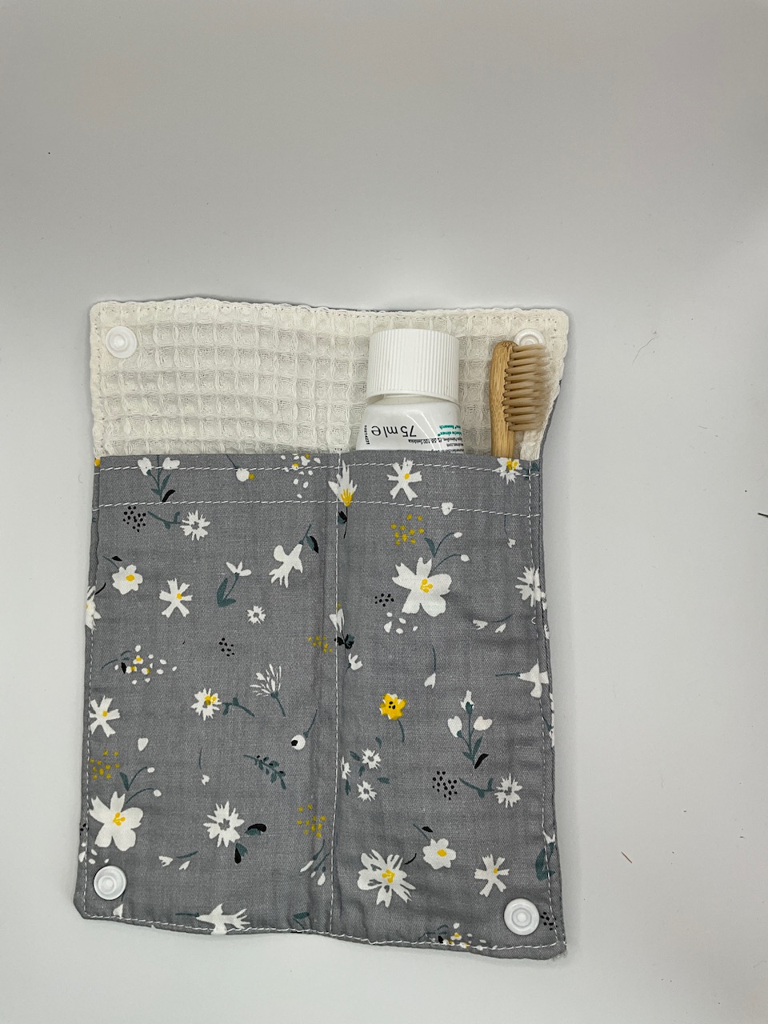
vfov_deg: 61.7
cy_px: 512
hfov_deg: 48.2
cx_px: 384
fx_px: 858
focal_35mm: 29
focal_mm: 3
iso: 25
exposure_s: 1/355
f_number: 1.8
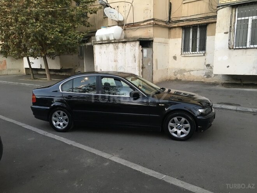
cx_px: 128
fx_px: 215
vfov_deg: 48.2
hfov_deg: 61.7
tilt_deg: -10.5
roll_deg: +0.6
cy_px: 96
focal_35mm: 29
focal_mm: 4.15
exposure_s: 1/33
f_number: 2.2
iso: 80
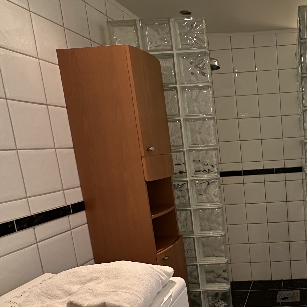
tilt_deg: -9.2
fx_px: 311
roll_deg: +3.4
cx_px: 291
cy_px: 196
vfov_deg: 51.9
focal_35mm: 31
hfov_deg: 46.0
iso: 320
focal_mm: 2.22
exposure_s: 1/50
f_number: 2.2
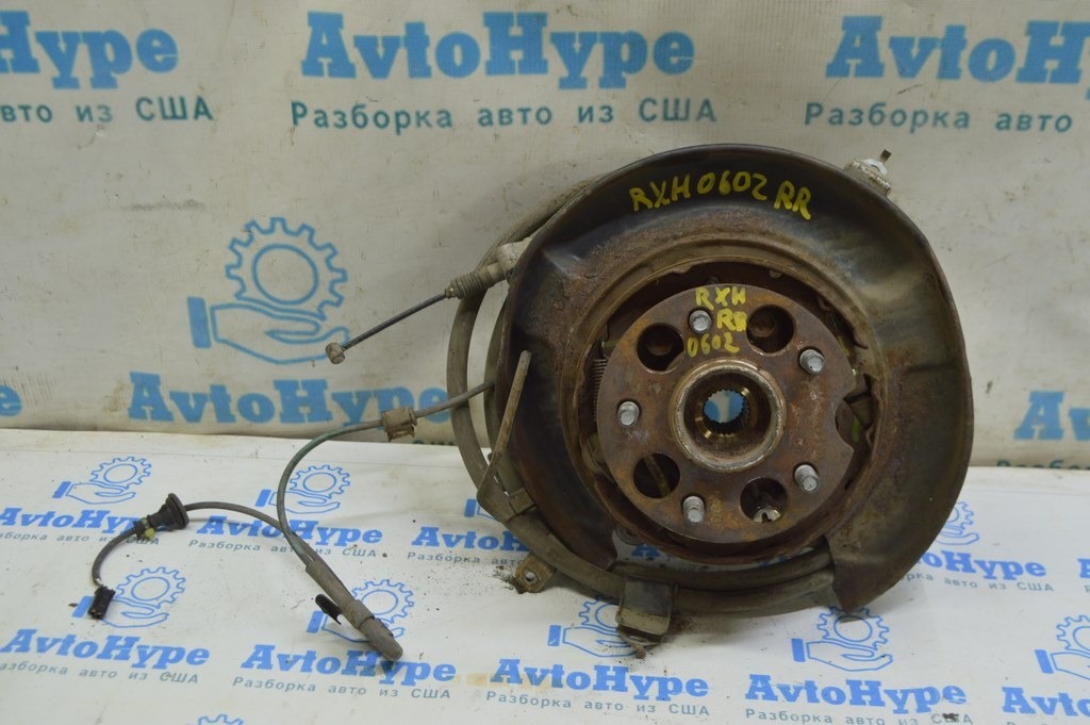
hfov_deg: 48.0
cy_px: 362
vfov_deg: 33.0
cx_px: 545
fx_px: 1225
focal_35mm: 40
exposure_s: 1/25
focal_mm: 27
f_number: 5.6
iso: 400
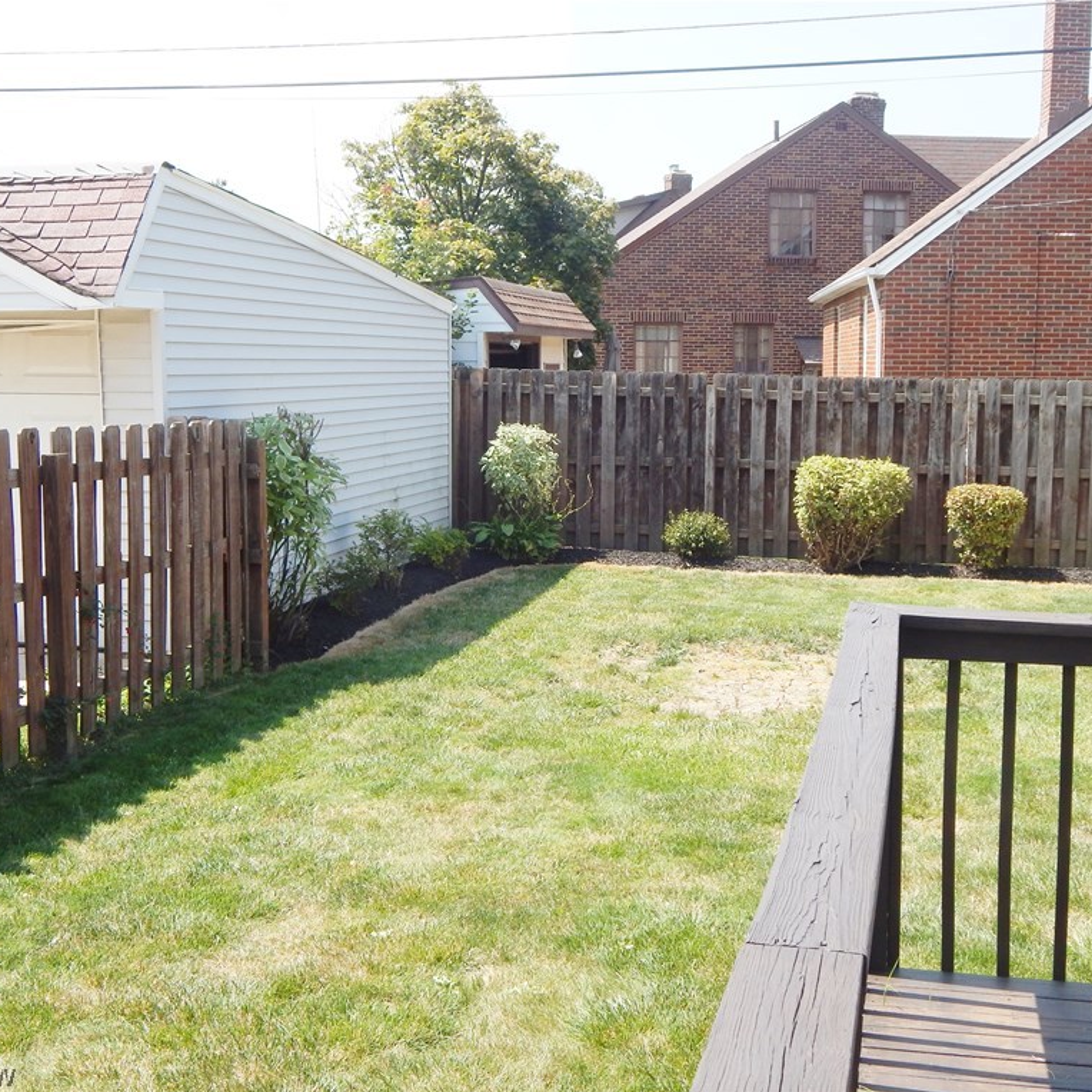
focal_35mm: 45
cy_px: 547
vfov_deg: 37.6
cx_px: 597
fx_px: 1606
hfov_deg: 37.5
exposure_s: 1/640
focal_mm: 6.8
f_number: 3.4
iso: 125
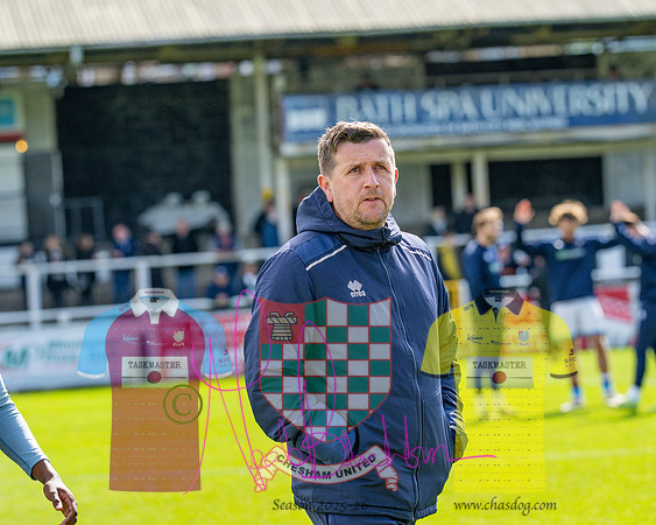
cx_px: 328
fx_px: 4417
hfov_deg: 8.5
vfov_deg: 6.8
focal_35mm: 228
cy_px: 262
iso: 200
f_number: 4
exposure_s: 1/1250
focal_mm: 135
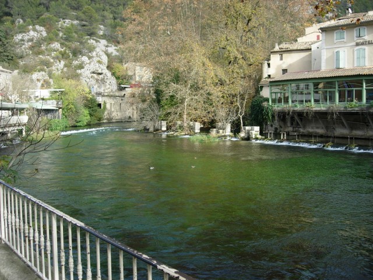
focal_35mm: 38
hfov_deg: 49.0
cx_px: 186
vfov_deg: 37.7
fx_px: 409
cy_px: 140
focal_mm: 7.8
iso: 64
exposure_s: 1/483
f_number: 2.8
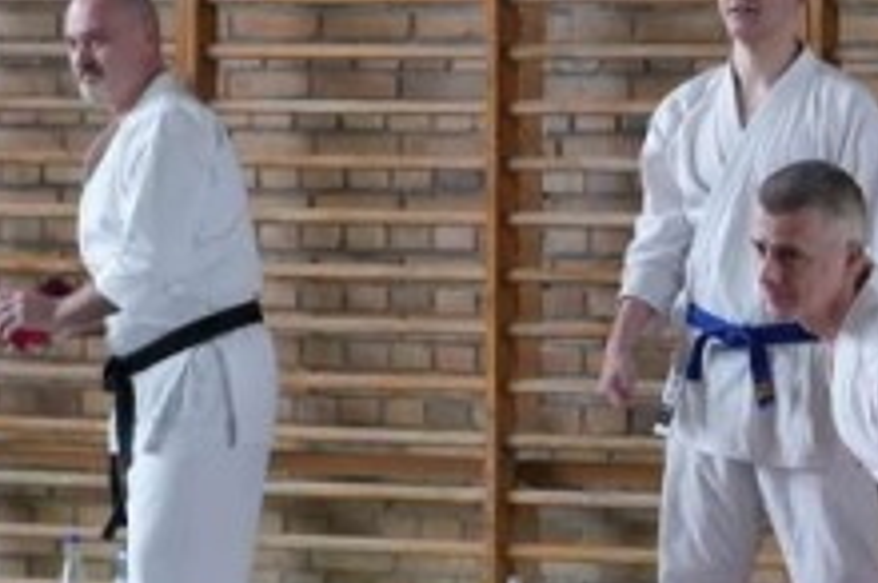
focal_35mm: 244
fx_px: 5942
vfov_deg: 5.6
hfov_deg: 8.4
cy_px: 293
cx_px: 710
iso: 5000
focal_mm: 67
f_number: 4
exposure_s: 1/160
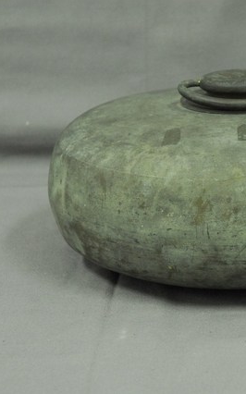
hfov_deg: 8.1
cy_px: 197
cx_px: 247
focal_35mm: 161
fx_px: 1728
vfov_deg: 13.0
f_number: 8
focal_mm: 70
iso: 1000
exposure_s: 1/6
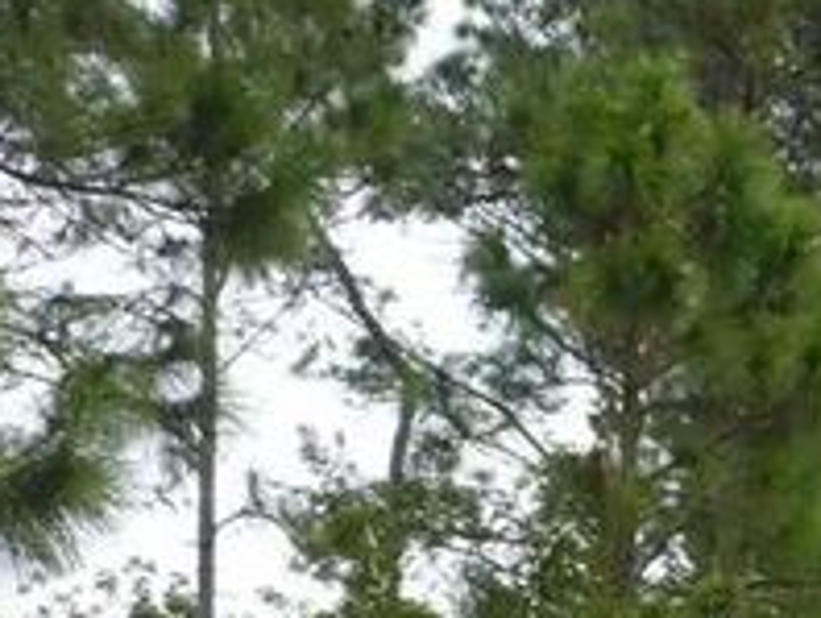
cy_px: 954
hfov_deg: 15.9
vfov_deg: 12.4
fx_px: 2683
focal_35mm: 113
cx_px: 1236
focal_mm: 5.8
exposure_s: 1/250
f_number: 2.8
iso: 100
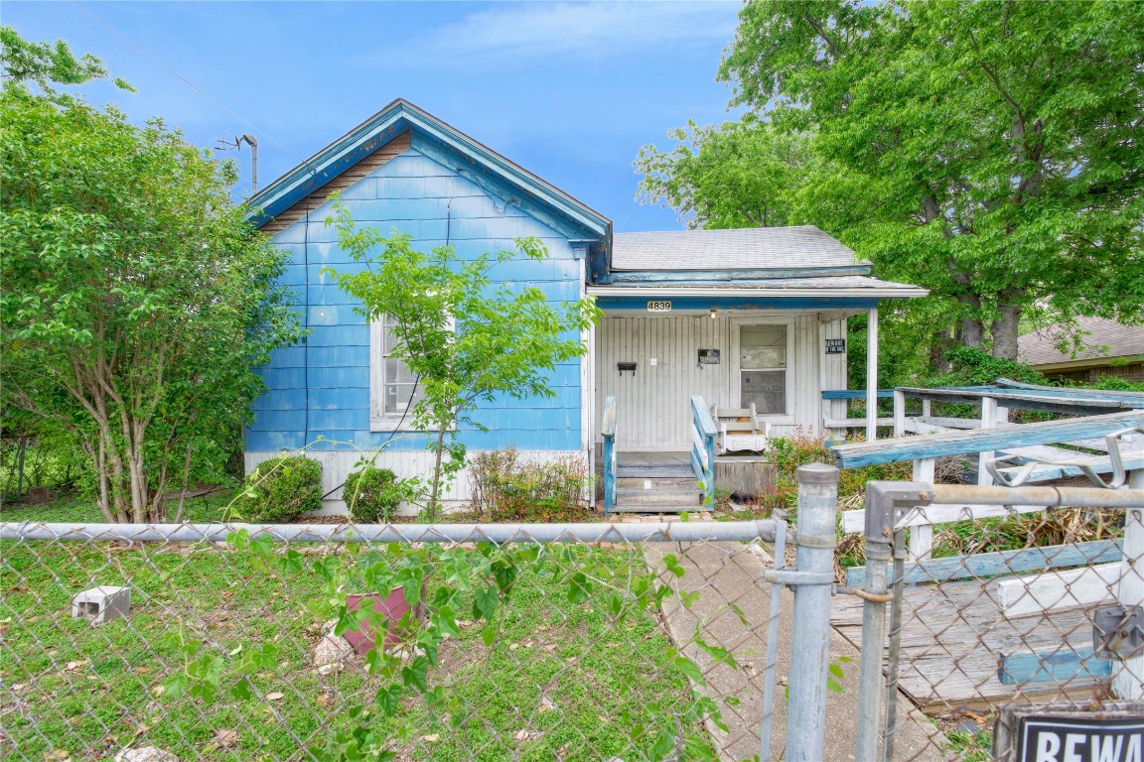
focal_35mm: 15
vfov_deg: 77.3
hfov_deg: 100.4
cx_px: 572
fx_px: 477
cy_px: 381
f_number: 4
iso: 200
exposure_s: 1/320
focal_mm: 10
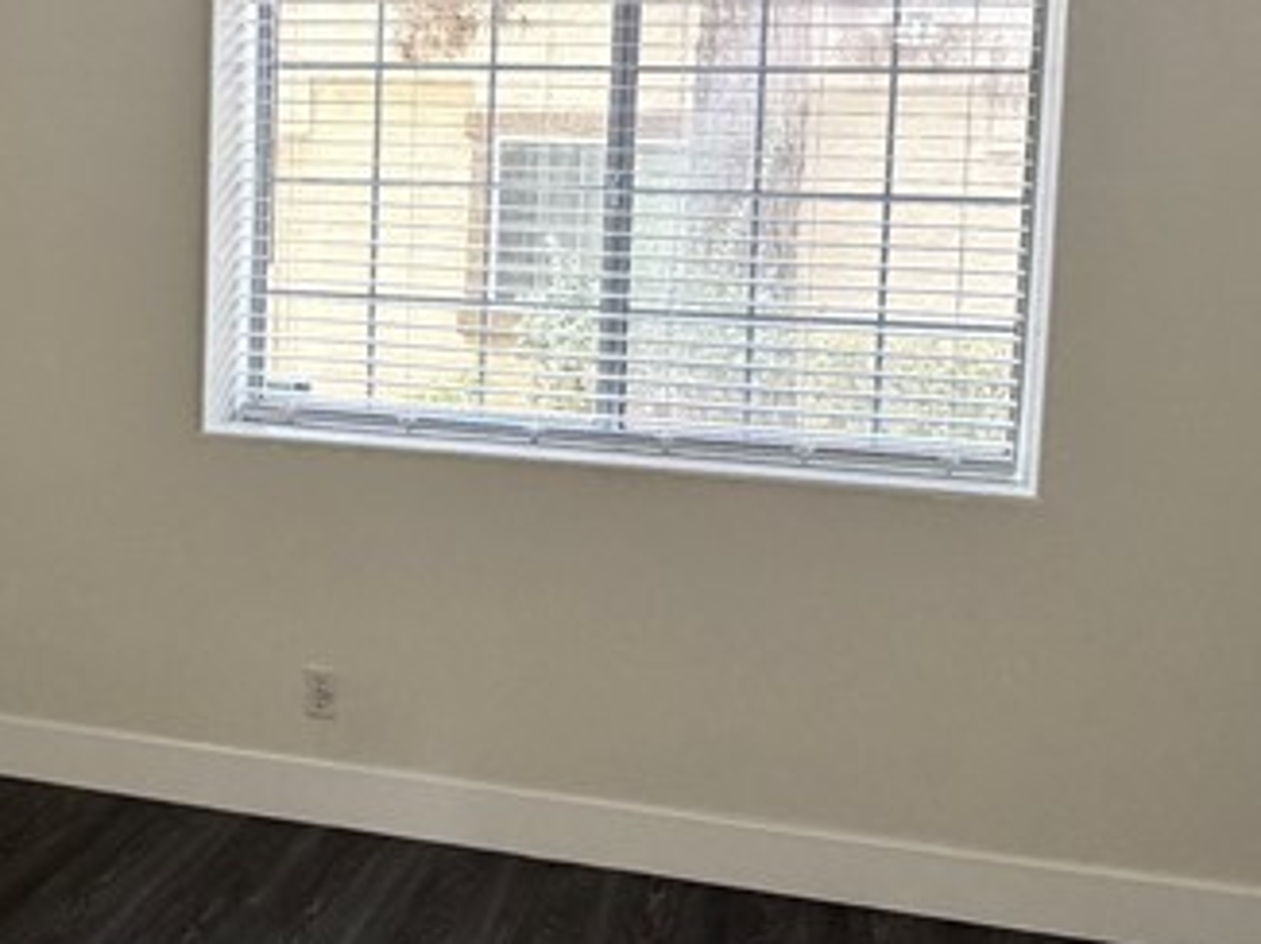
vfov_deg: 32.5
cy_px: 310
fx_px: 1602
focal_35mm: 44
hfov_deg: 42.3
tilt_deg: -2.4
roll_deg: -1.2
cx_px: 395
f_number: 2.2
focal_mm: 2.22
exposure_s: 1/60
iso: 400
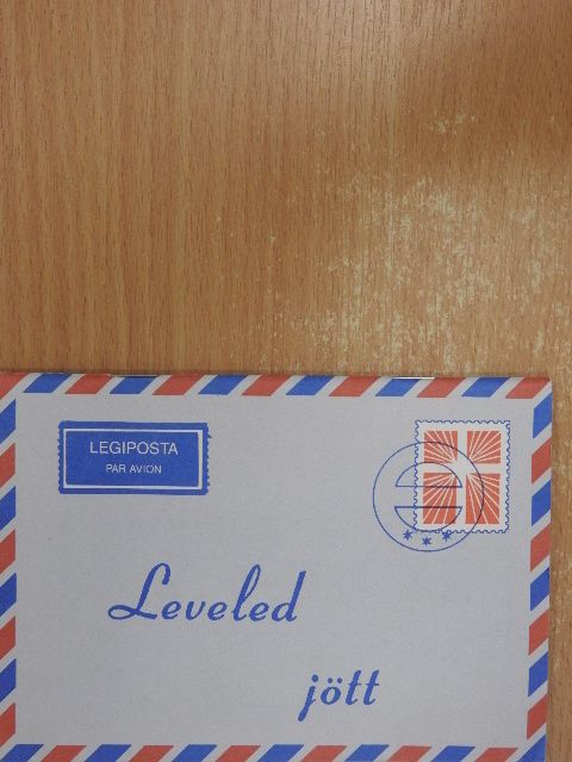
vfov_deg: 27.8
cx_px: 286
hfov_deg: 21.0
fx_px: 1542
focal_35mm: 70
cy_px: 381
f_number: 4.5
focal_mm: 12.5
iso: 320
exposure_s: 1/60
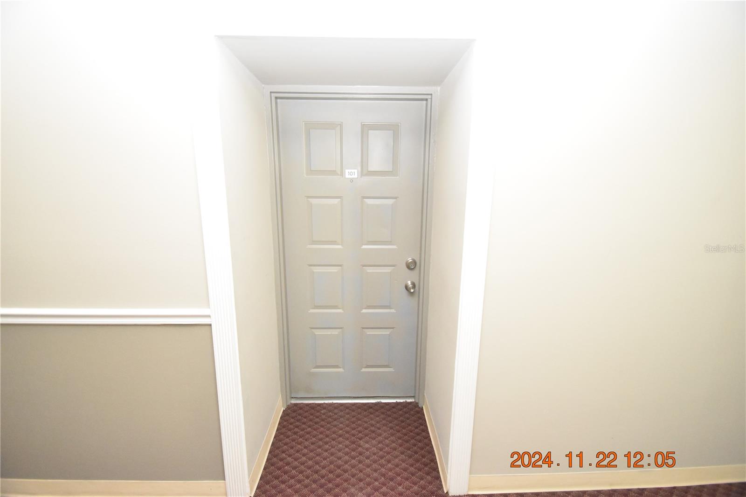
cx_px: 373
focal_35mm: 15
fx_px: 311
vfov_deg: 77.3
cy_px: 248
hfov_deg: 100.4
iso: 6400
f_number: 3.5
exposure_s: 1/60
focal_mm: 10
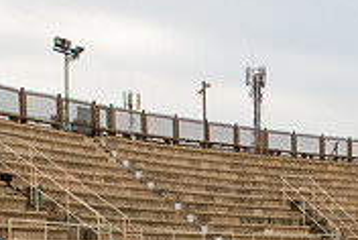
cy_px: 383
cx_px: 374
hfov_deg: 24.3
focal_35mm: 79
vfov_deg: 15.6
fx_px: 787
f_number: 3.5
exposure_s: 1/500
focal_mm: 24
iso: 100
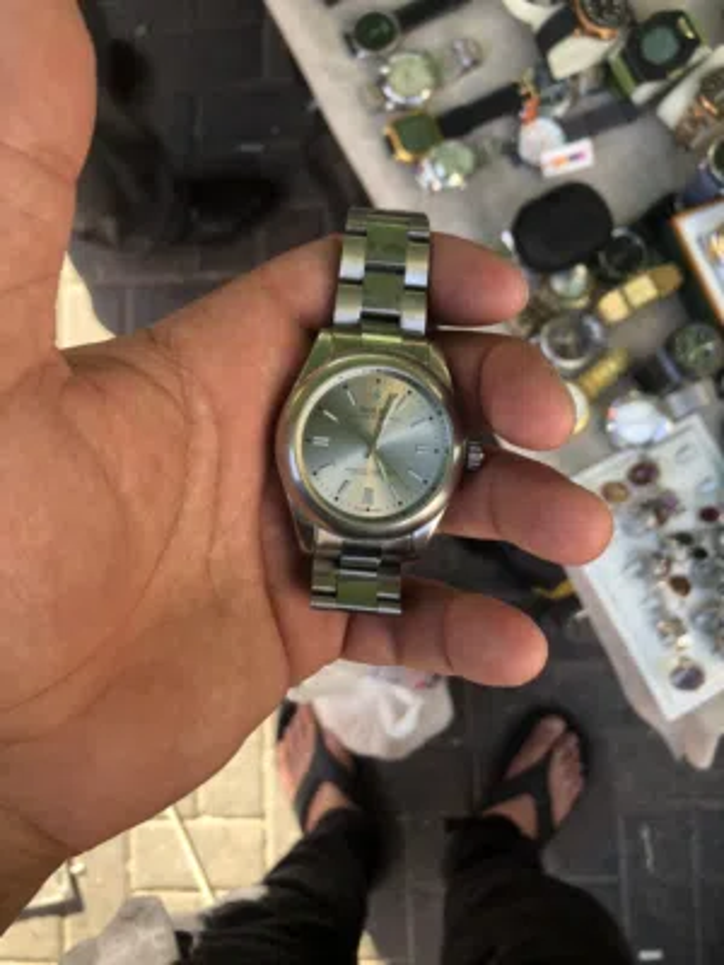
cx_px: 362
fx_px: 781
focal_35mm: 28
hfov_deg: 49.7
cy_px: 482
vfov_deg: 63.4
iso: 50
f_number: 1.8
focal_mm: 3.99
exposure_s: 1/120
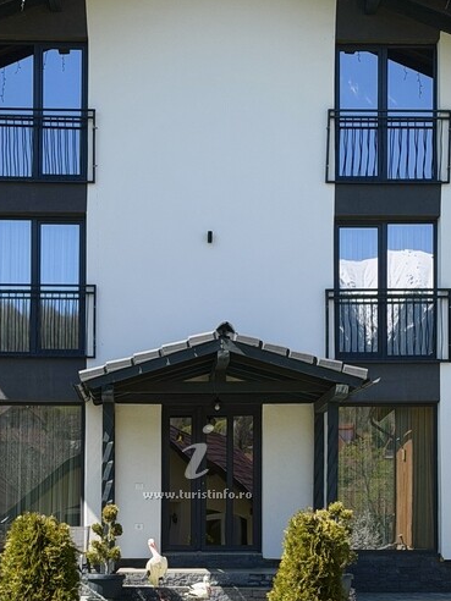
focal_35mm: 100
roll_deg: -0.3
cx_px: 182
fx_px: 1737
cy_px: 445
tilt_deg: +2.5
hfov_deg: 14.8
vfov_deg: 19.5
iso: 64
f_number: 1.78
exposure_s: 1/2146
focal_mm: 6.76
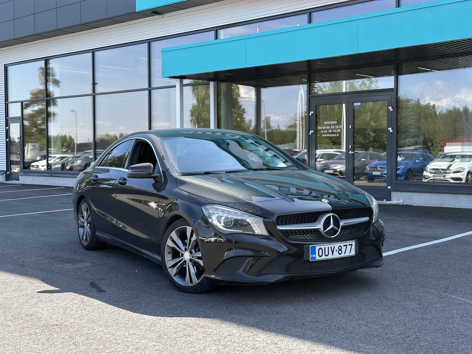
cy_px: 177
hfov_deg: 39.7
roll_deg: +0.3
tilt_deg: -1.3
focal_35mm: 48
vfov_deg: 30.3
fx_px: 654
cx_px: 236
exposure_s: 1/654
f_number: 1.78
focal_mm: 6.86
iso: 64
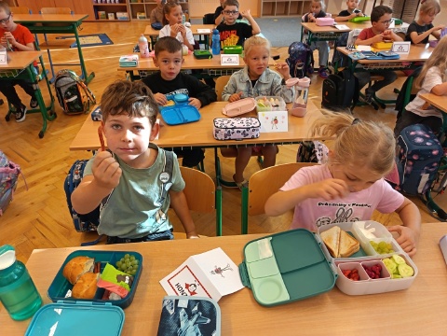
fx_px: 310
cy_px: 168
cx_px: 224
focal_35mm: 24
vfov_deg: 56.8
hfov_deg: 71.6
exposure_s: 1/100
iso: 1086
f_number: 1.75
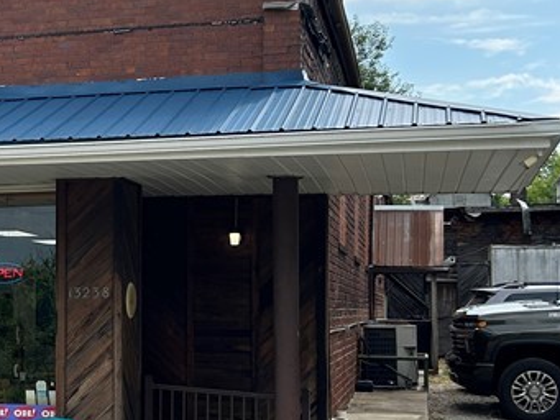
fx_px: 1262
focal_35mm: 78
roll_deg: -1.2
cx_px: 16
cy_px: 246
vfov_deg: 18.9
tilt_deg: +2.3
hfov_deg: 24.0
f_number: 1.5
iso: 50
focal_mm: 5.7
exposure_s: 1/2994
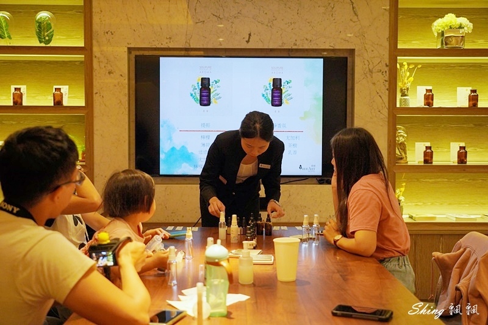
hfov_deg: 42.8
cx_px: 244
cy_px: 162
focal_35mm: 46
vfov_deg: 29.2
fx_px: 623
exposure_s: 1/50
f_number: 4
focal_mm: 46
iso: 2000
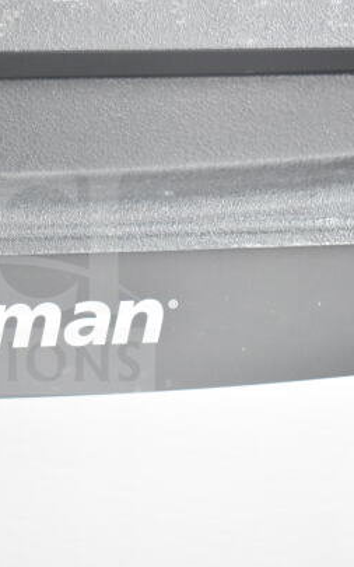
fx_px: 1637
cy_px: 284
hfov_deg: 12.2
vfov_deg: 19.6
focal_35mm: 106
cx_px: -3
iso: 6400
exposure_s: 1/80
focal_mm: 46
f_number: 5.3
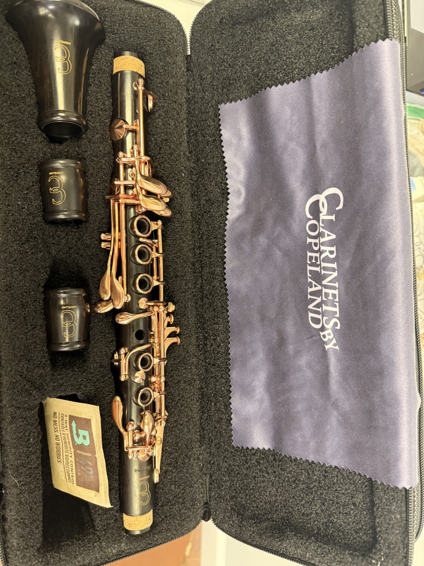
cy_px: 283
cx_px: 212
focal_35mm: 24
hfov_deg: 56.8
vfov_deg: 71.6
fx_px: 392
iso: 640
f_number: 1.78
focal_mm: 6.76
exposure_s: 1/60
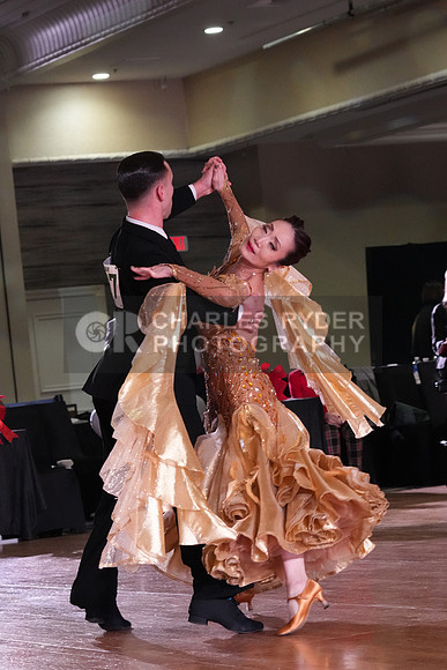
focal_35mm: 127
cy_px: 335
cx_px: 224
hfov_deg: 10.8
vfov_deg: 16.1
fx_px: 2364
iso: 5000
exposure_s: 1/320
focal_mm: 85
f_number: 5.6
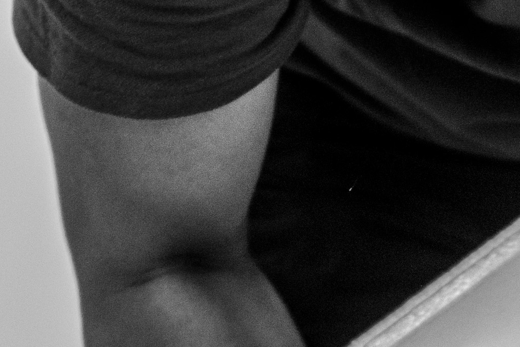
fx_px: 3670
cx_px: 689
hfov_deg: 8.0
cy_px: 704
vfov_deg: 5.3
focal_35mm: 254
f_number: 1.4
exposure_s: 1/400
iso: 250
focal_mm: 35
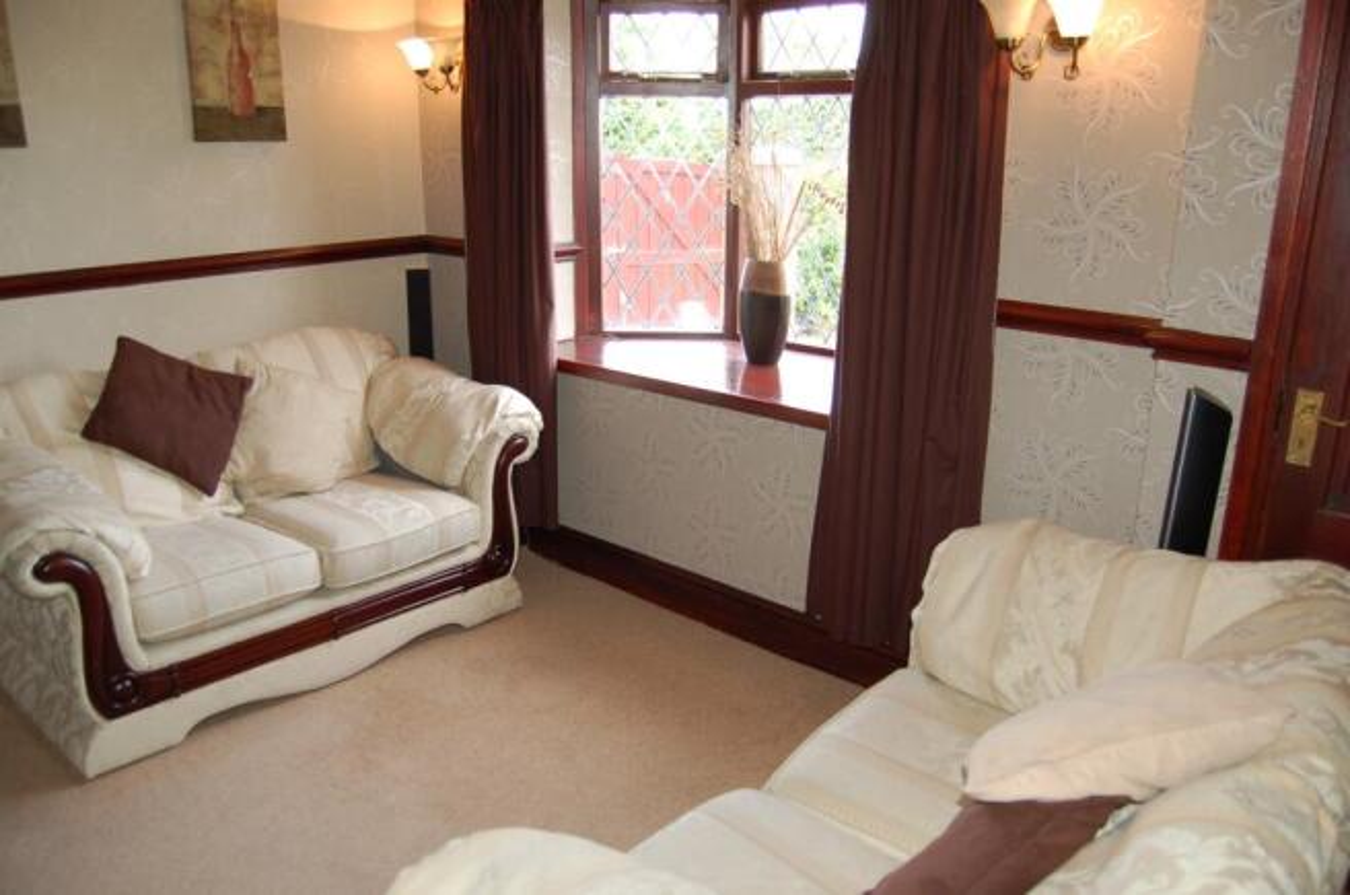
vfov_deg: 47.8
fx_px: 1011
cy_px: 448
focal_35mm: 27
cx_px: 675
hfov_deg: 67.5
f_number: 3.5
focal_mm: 18
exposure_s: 1/60
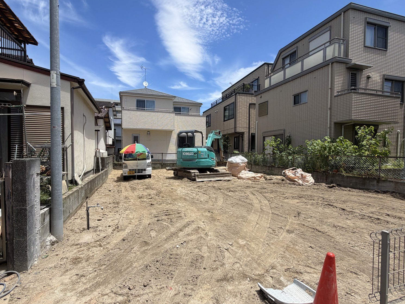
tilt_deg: -2.1
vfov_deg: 71.6
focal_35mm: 18
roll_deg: +0.1
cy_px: 158
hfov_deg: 87.6
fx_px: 211
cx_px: 187
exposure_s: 1/770
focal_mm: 2.22
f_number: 2.2
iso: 25
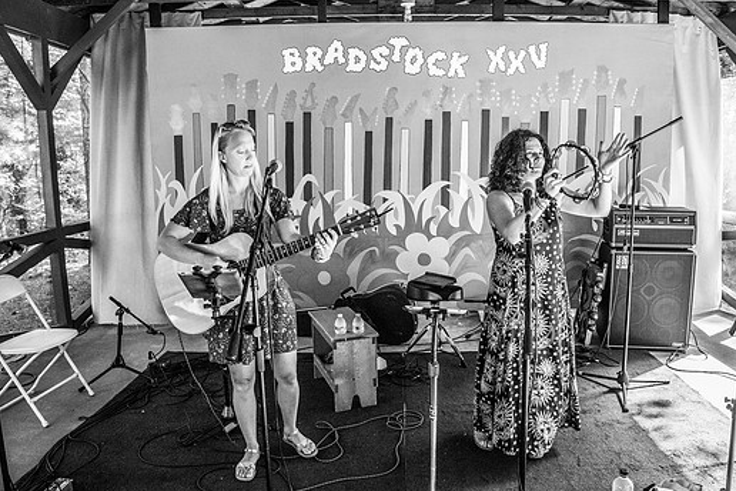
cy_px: 228
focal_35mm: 27
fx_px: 552
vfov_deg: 47.9
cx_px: 391
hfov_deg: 67.3
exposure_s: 1/200
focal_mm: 24
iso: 2500
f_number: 5.6
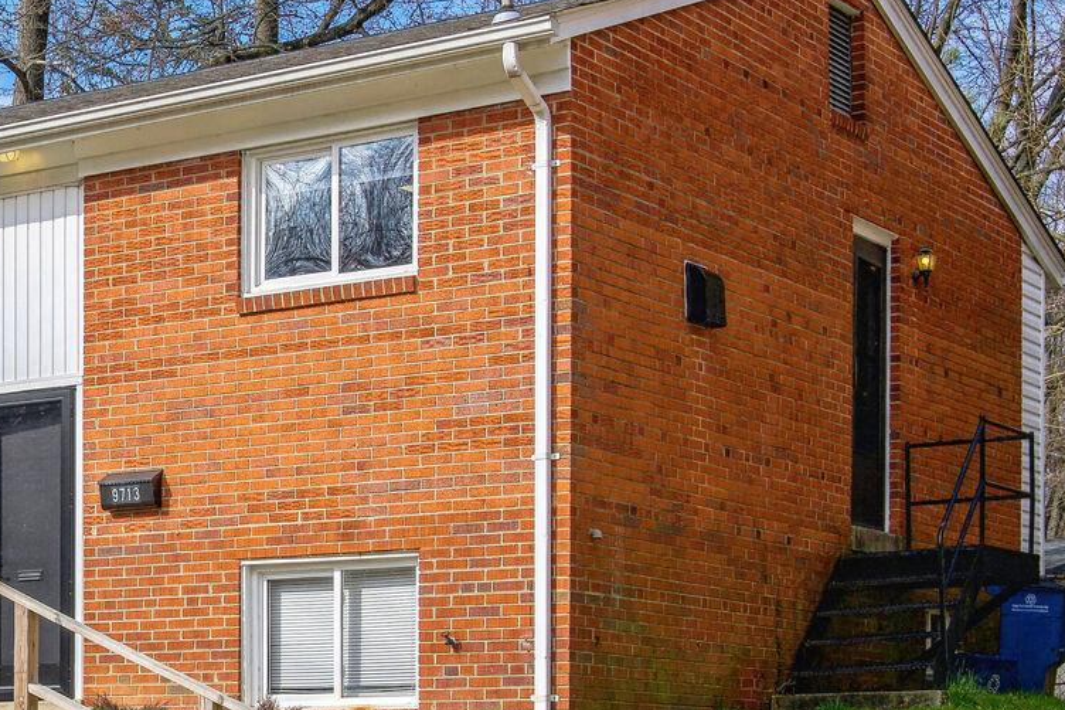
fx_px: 2514
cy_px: 422
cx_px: -156
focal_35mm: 85
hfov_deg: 22.4
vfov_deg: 16.1
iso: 200
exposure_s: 1/800
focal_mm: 37
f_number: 8
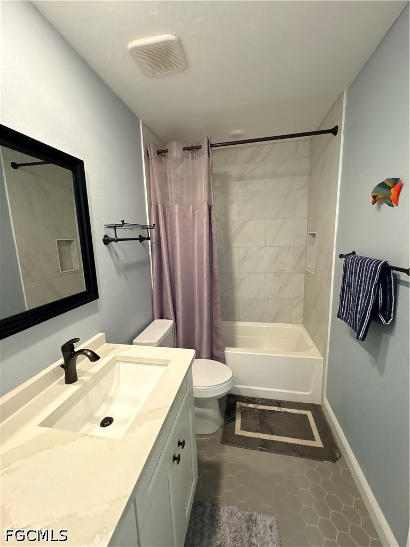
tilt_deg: -10.2
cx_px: 205
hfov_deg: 85.7
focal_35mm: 14
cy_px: 274
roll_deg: +1.2
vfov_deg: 102.1
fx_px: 221
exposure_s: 1/60
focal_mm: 2.22
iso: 320
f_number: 2.2
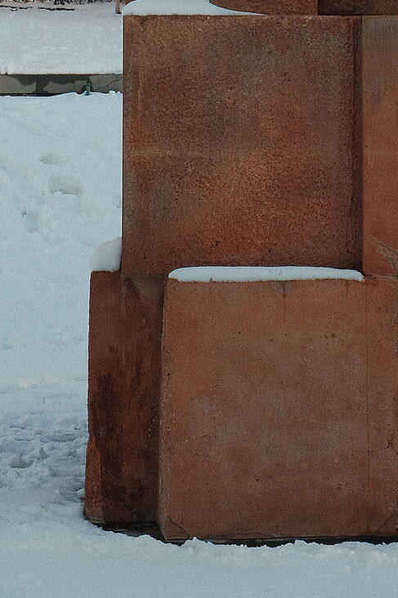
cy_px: -306
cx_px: 443
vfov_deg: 11.4
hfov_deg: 7.9
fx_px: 2869
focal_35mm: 173
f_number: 10
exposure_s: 1/250
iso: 800
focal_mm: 35
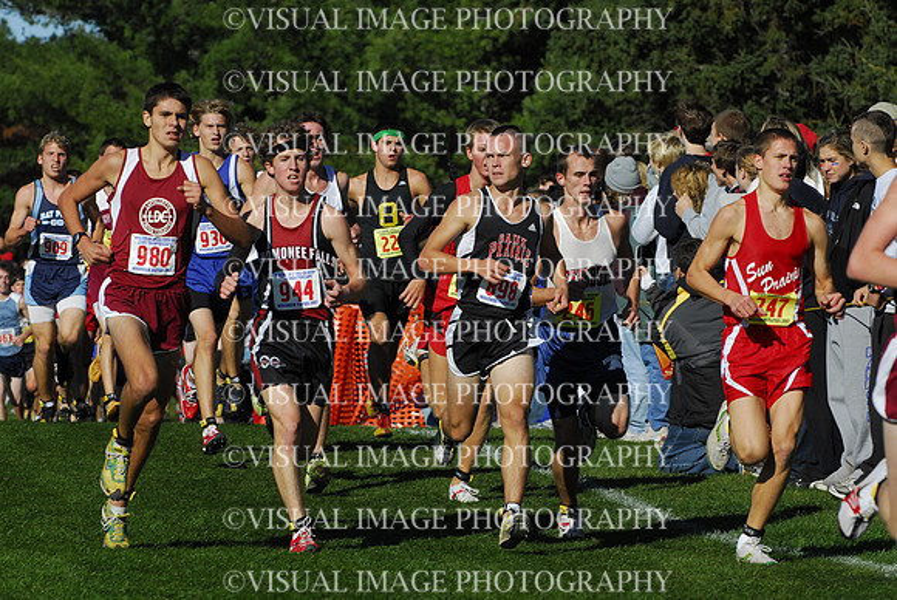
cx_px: 448
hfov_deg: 8.1
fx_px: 6360
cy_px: 300
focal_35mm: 255
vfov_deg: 5.4
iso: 400
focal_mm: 170
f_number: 7.1
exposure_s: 1/1600
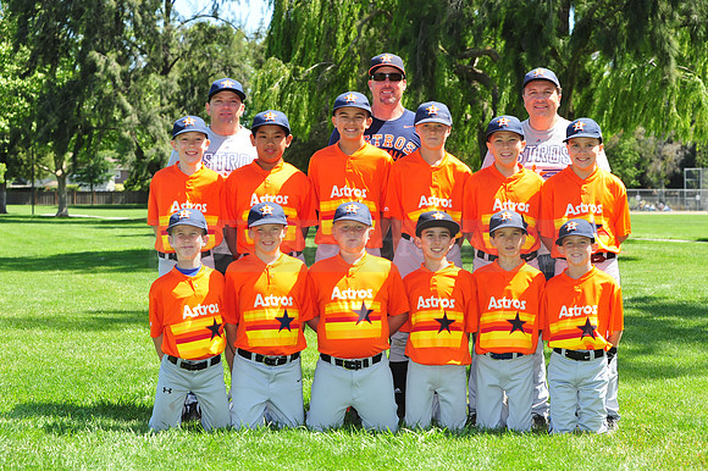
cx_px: 354
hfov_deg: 25.4
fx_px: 1572
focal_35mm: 80
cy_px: 236
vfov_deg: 17.0
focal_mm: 80
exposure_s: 1/250
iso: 200
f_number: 7.1
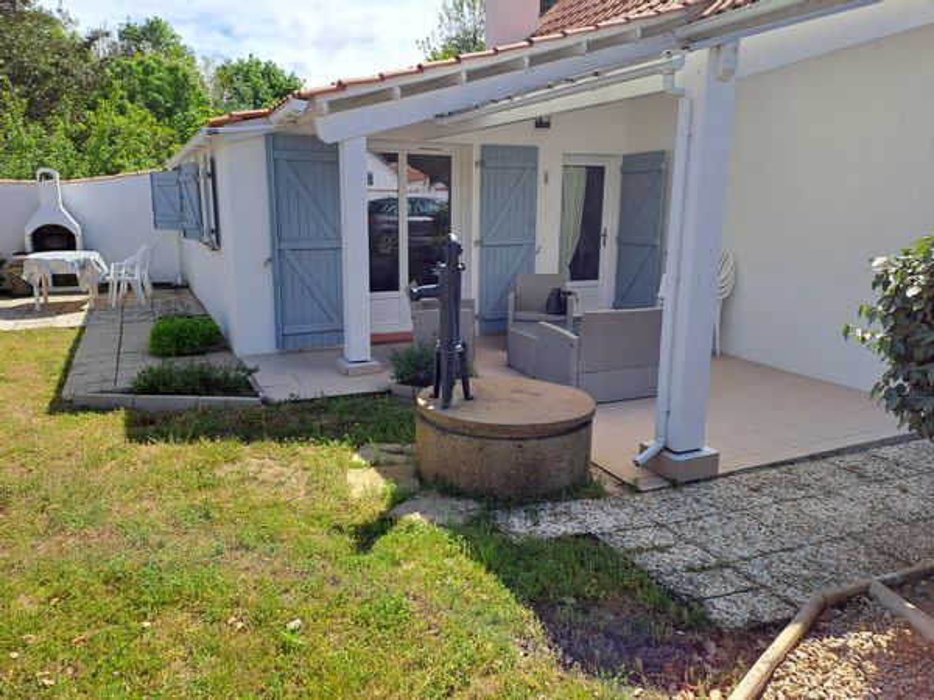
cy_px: 350
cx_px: 467
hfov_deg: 69.4
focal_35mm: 25
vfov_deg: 54.9
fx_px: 675
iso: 32
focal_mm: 4.65
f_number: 1.8
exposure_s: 1/1037
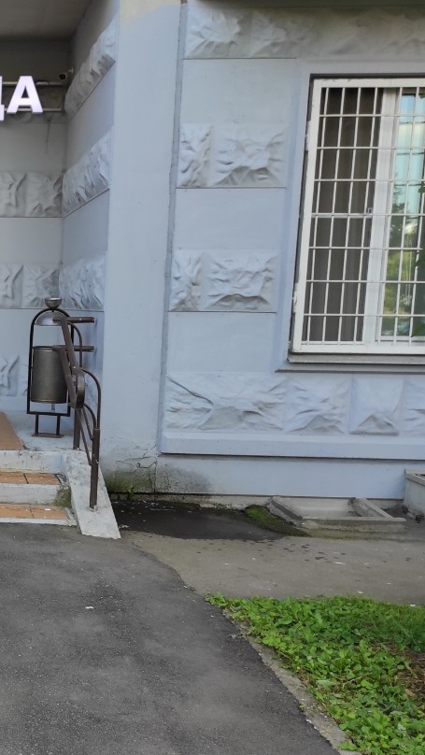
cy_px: 420
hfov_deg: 23.3
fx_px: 901
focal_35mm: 45
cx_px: -138
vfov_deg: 45.4
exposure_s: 1/400
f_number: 1.89
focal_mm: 5.43
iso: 100
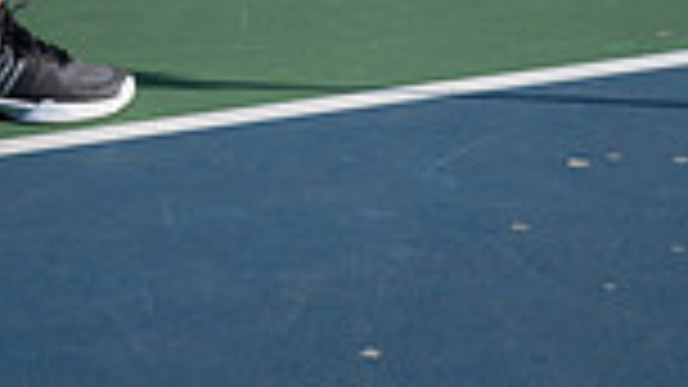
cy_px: -544
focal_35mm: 136
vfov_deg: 8.2
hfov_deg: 15.6
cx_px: 81
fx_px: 2481
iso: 100
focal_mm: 44
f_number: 8
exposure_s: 1/250
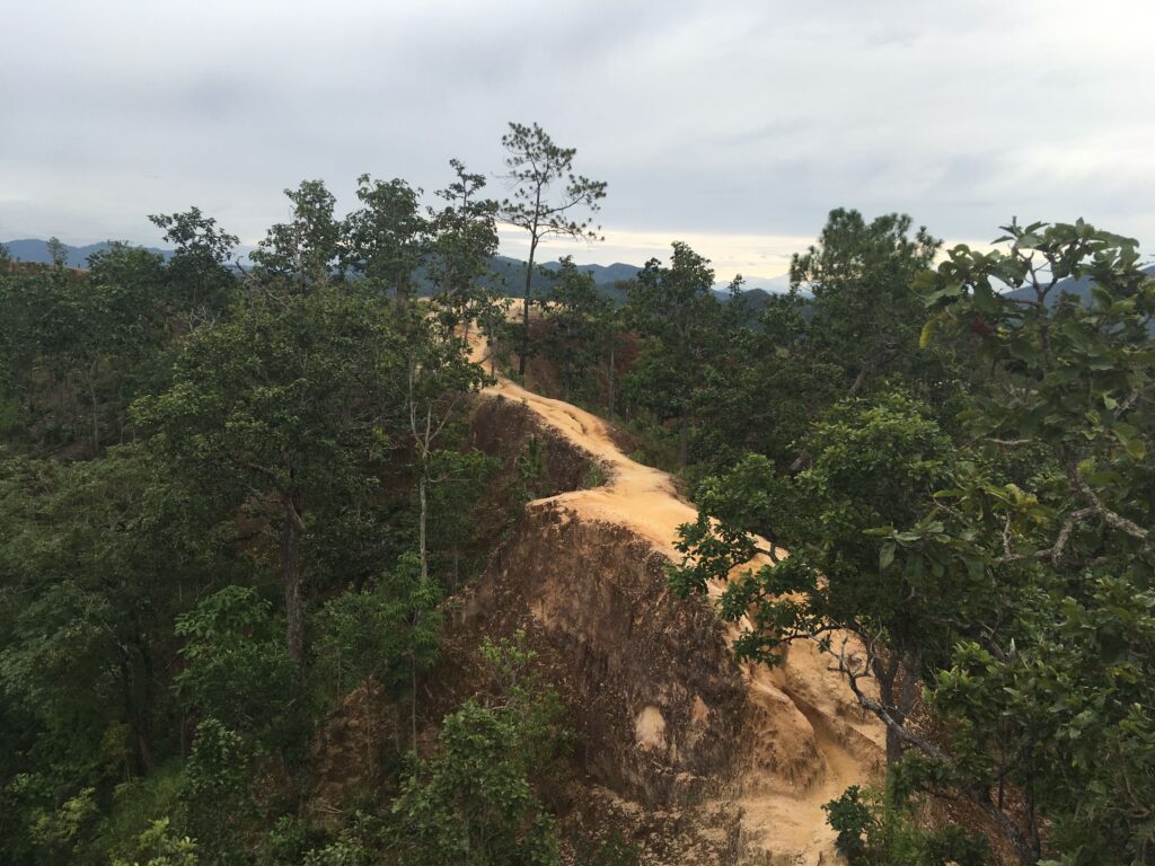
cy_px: 433
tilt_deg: -6.9
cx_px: 578
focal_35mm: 29
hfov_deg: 61.7
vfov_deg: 48.2
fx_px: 968
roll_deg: -2.0
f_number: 2.2
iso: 25
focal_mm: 4.15
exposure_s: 1/214
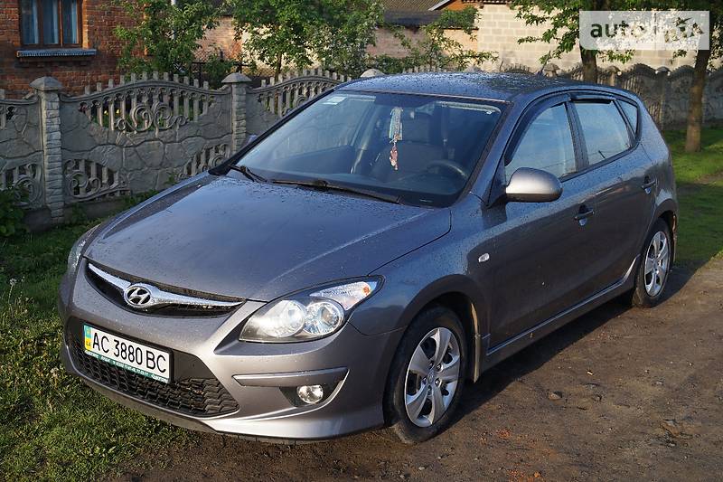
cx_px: 362
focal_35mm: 42
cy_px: 241
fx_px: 843
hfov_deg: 46.4
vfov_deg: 31.9
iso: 100
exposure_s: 1/200
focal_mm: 28
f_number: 5
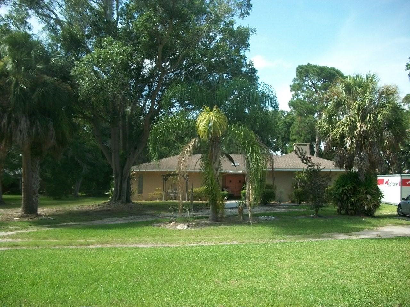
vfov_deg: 44.2
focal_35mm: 32
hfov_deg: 56.8
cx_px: 205
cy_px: 154
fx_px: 379
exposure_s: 1/400
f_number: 2.9
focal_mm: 5.7
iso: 80
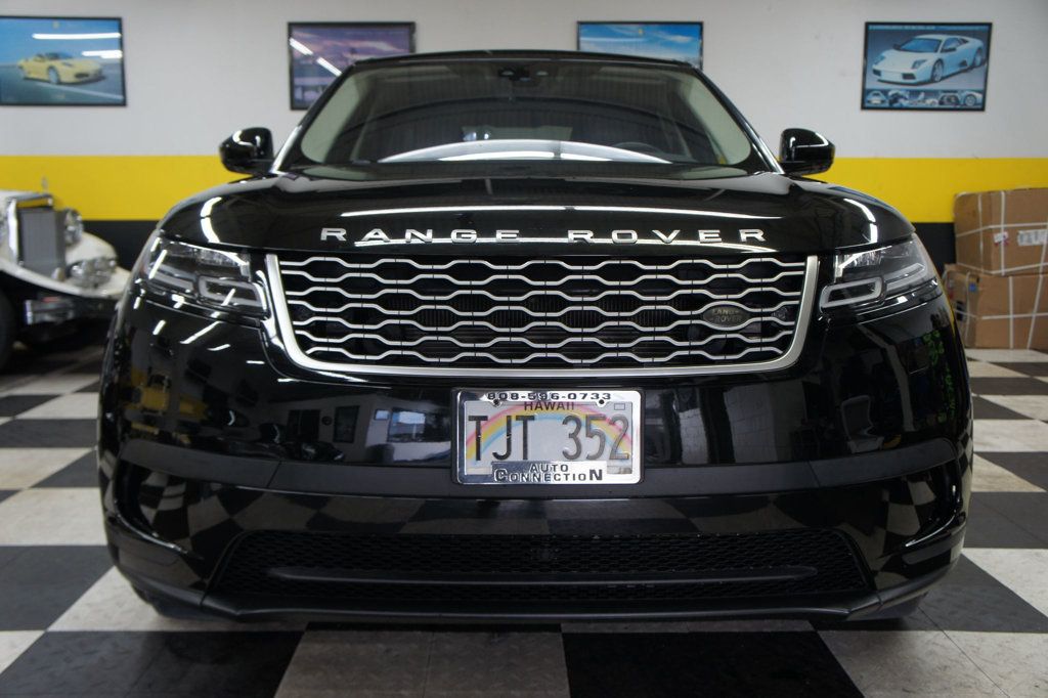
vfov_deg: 39.9
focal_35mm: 33
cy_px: 349
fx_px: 960
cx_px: 524
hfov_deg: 57.2
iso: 250
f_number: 4
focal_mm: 22
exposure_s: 1/40
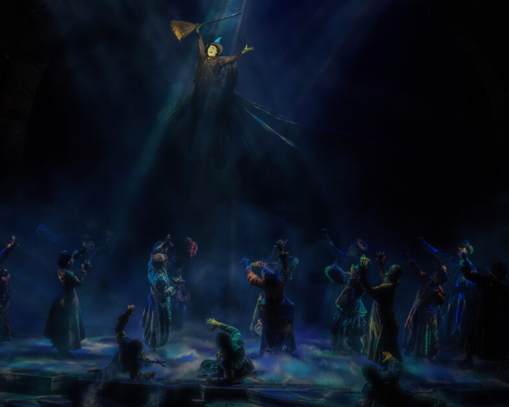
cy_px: 187
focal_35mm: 123
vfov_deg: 12.5
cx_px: 212
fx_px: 1853
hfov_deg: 15.6
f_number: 5
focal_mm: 100
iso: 4000
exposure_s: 1/320
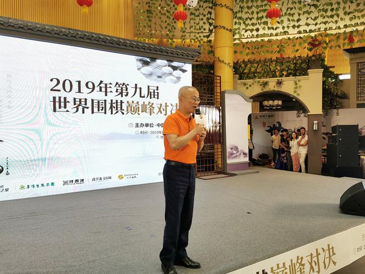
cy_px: 137
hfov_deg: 65.3
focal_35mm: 27
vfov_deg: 51.3
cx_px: 182
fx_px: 285
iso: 80
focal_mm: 5.56
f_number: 1.6
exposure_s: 1/120
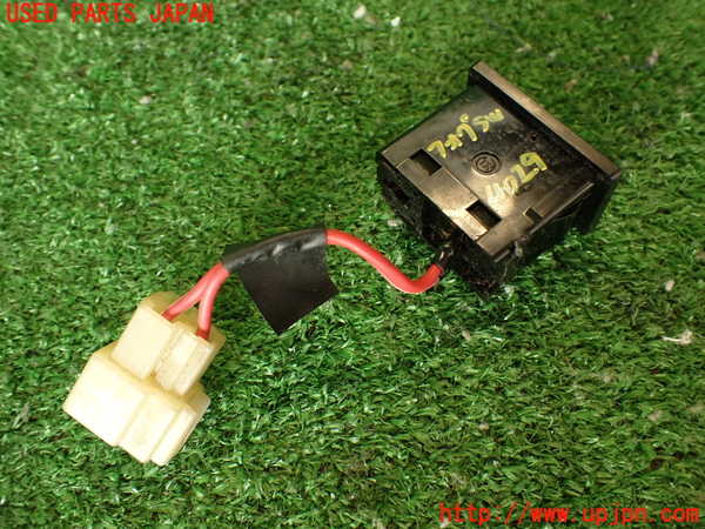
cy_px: 264
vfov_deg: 44.2
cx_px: 352
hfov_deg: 56.8
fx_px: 652
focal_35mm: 32
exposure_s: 1/50
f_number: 2.4
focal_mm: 5.79
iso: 200
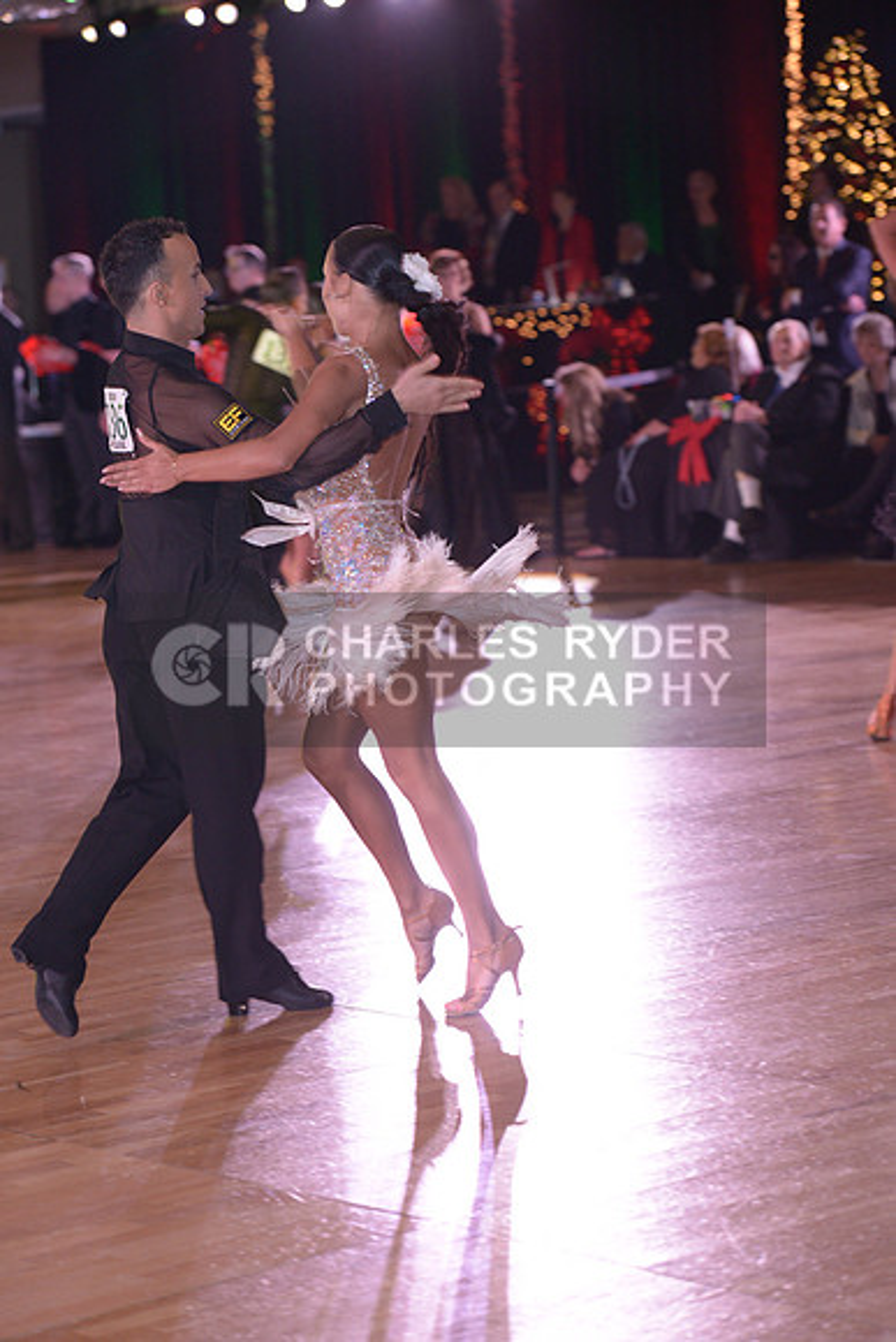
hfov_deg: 12.5
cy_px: 671
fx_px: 4104
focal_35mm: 110
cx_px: 448
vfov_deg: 18.6
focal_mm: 110
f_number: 4
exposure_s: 1/200
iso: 1250
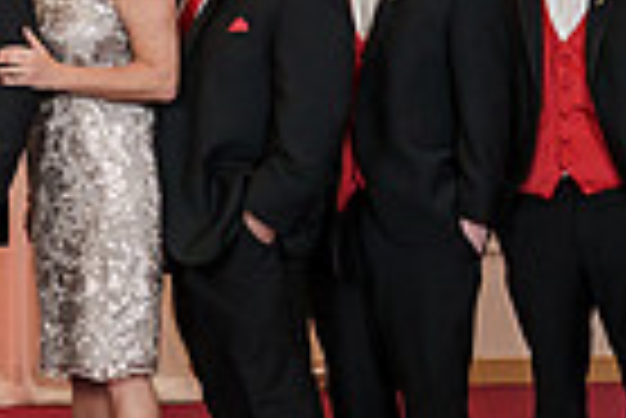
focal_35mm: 117
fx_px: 2037
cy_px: 146
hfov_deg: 15.8
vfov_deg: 11.7
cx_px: -351
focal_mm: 28
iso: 2000
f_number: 4
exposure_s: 1/160
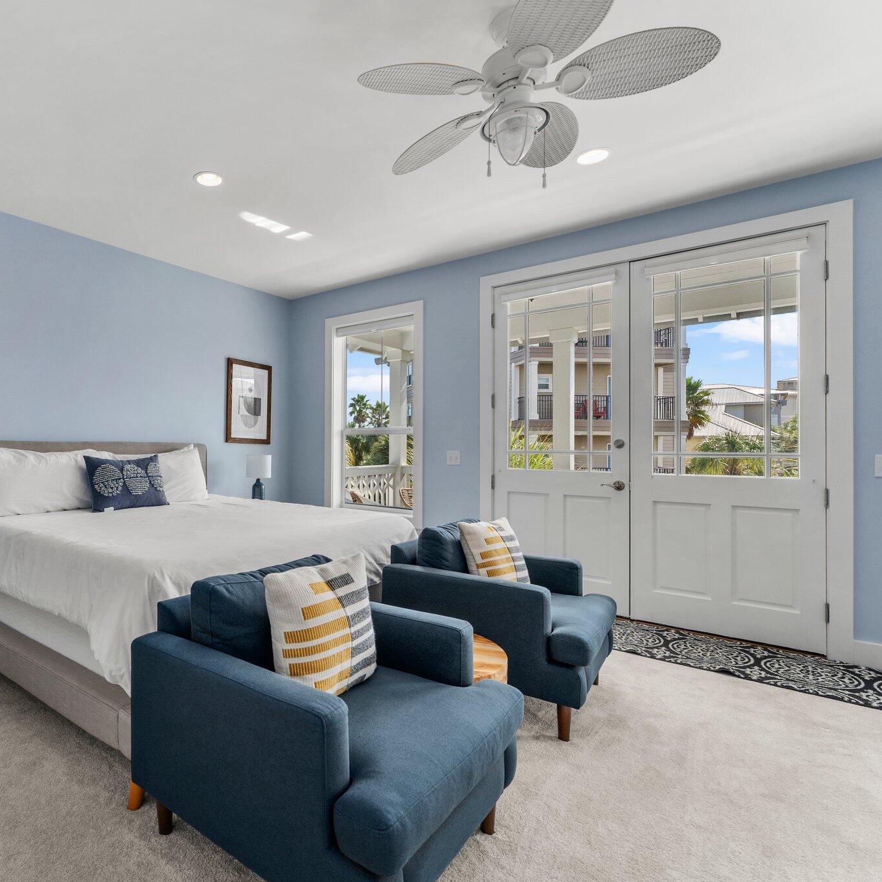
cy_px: 443
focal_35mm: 18
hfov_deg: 77.6
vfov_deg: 80.7
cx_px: 279
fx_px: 519
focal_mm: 14
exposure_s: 1/25
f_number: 8
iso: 400
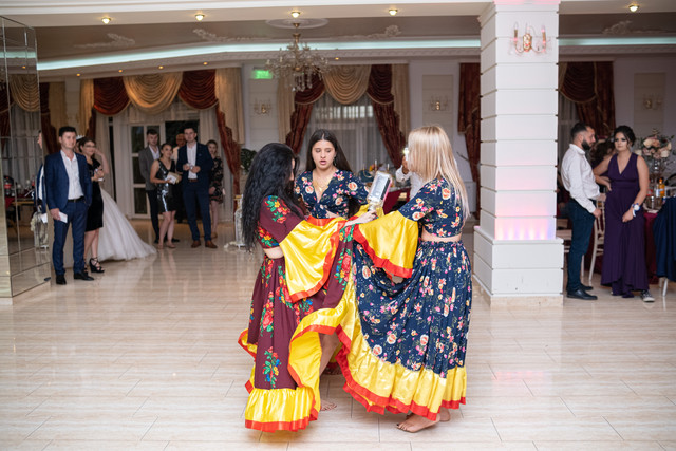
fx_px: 657
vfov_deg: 37.9
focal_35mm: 35
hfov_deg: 54.4
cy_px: 226
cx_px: 338
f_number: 2.2
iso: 640
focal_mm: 23
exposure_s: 1/125
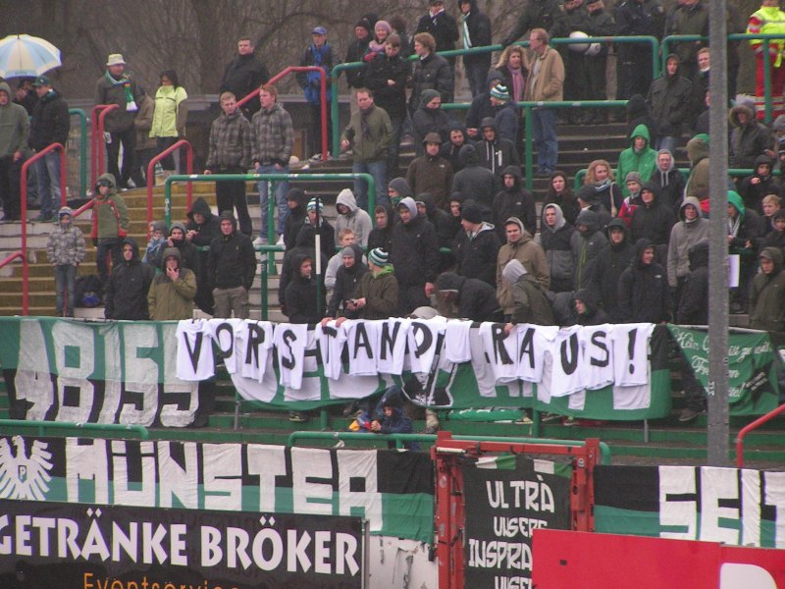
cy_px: 294
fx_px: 6735
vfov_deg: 5.0
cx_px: 392
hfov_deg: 6.7
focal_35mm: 297
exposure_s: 1/320
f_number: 3.5
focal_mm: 45.4
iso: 125
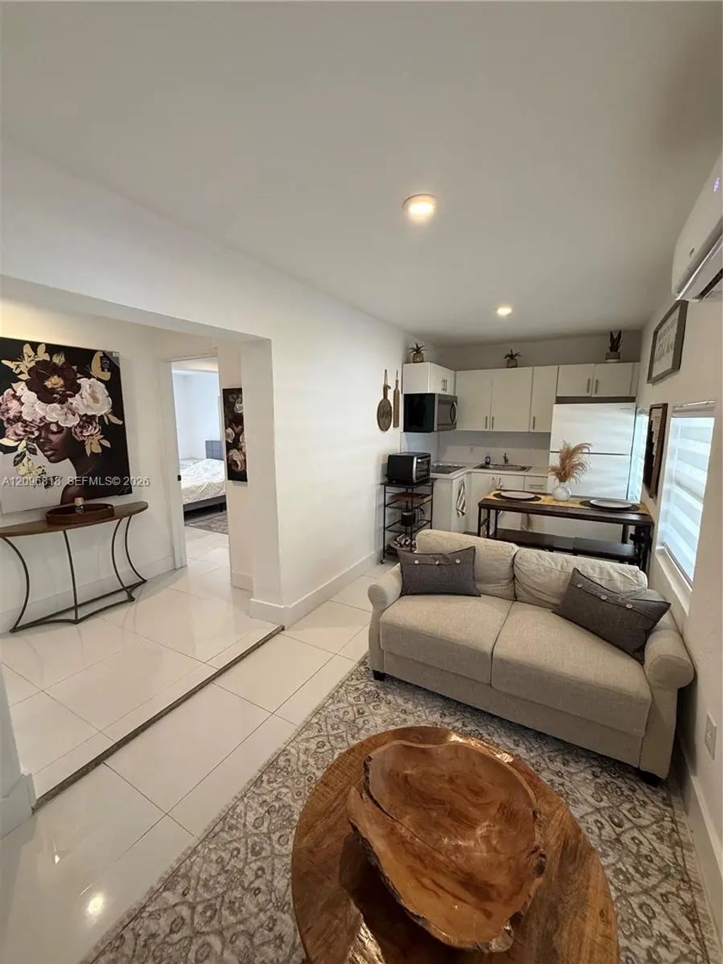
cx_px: 362
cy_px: 482
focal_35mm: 14
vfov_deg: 102.1
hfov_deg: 85.7
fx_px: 390
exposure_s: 1/120
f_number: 2.2
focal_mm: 2.22
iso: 250
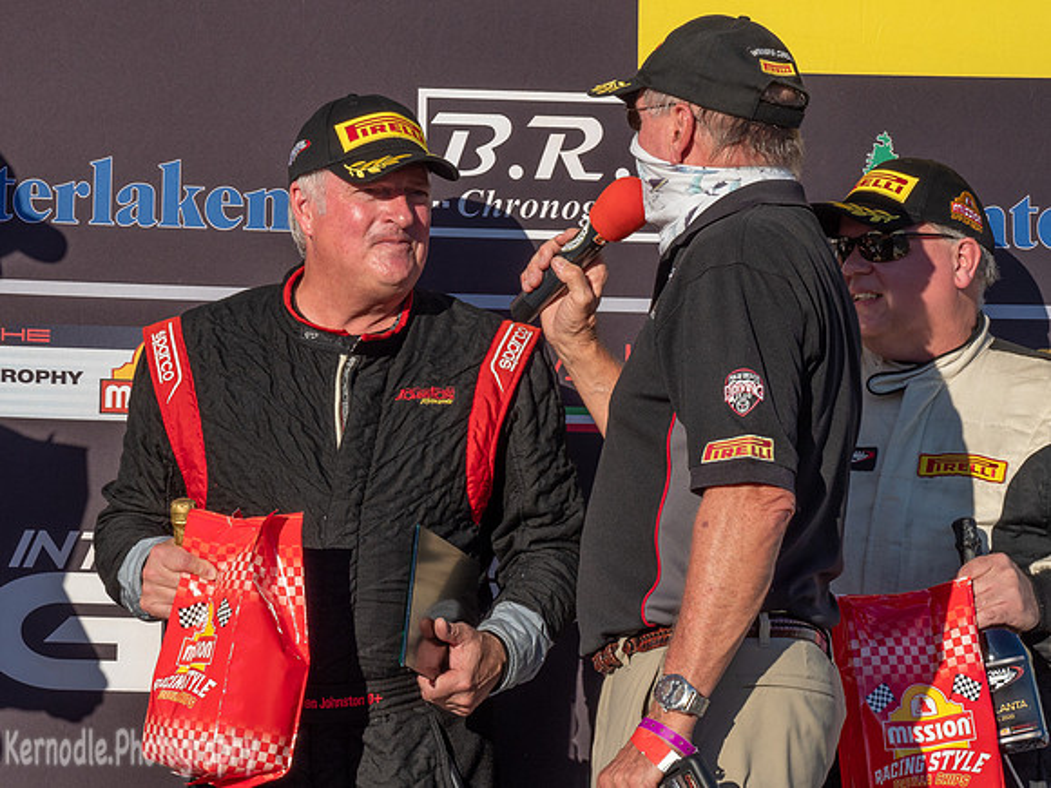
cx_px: 410
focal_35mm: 132
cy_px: 308
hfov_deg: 15.0
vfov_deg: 11.3
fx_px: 3999
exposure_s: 1/160
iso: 200
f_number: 13
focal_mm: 54
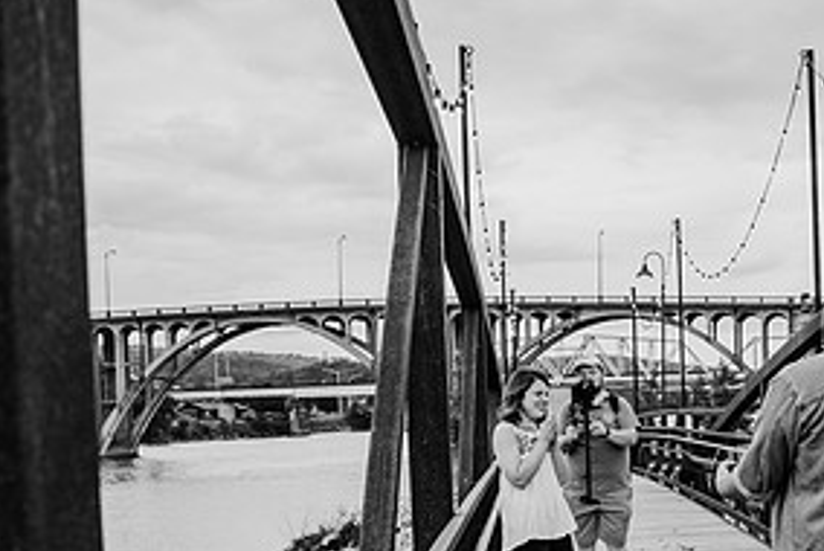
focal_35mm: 49
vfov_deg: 27.0
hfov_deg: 37.9
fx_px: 1123
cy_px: 448
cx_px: 725
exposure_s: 1/640
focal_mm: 24
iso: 400
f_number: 4
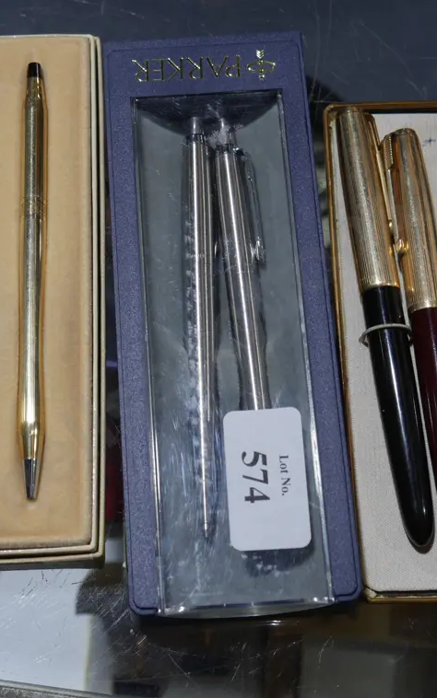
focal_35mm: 63
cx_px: 204
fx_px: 1200
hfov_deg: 20.6
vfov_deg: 32.5
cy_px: 351
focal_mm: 22
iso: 200
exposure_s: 1/100
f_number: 4.7
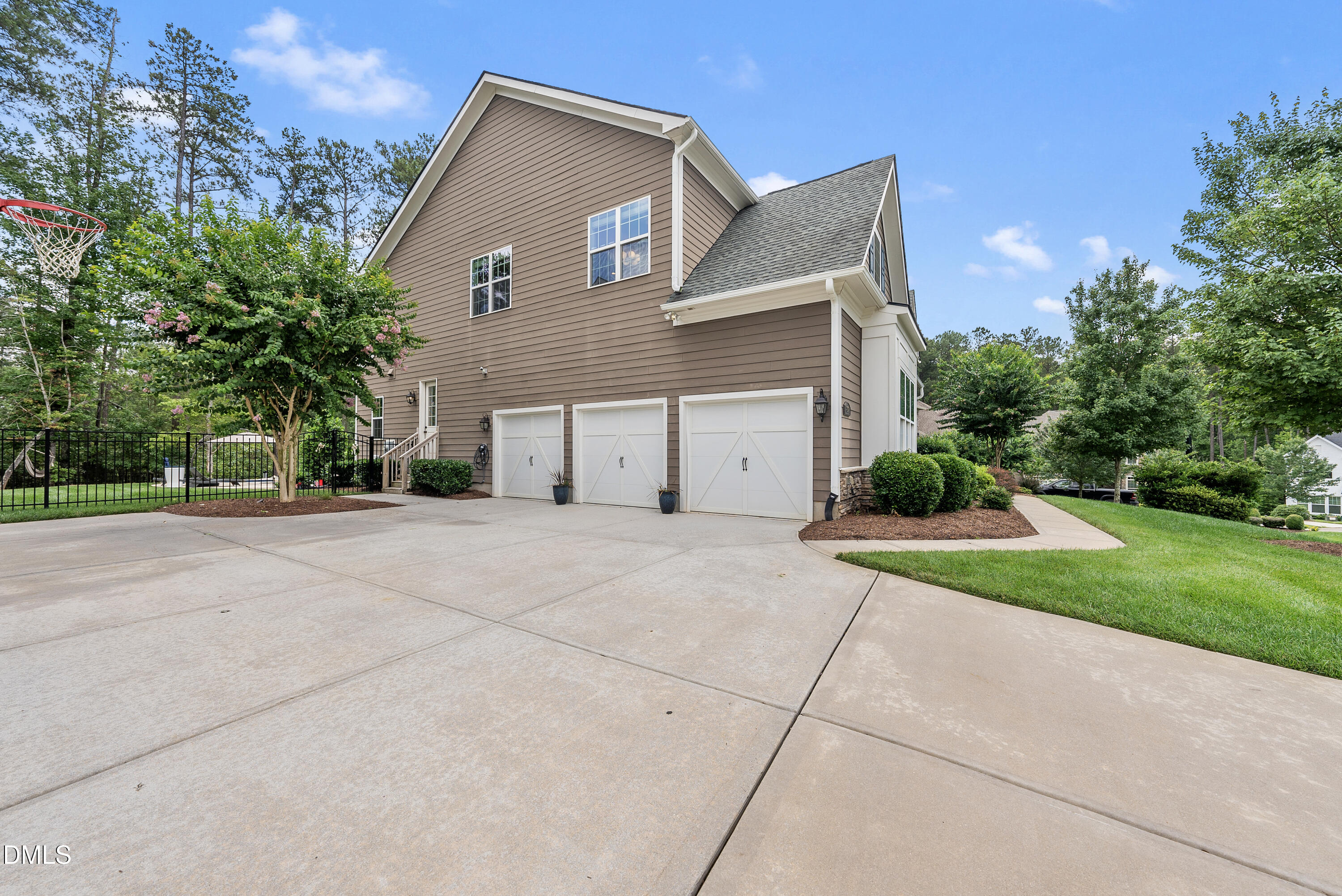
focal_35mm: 12
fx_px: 448
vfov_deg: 90.1
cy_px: 448
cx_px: 671
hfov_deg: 112.6
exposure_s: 1/200
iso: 80
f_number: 7.1
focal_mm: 12
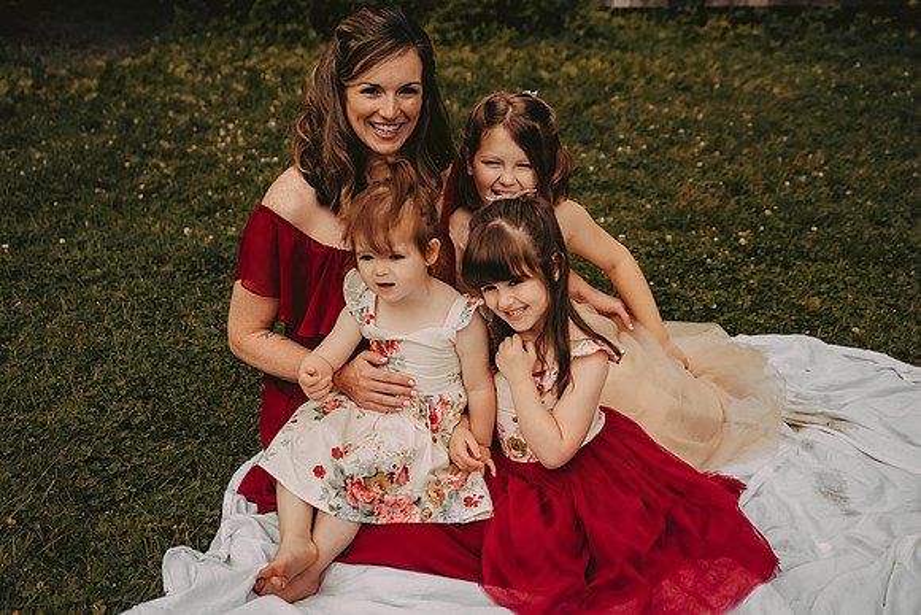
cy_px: 308
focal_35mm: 57
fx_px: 1461
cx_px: 446
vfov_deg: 23.8
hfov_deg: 35.0
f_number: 2.8
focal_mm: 52
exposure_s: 1/2500
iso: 200
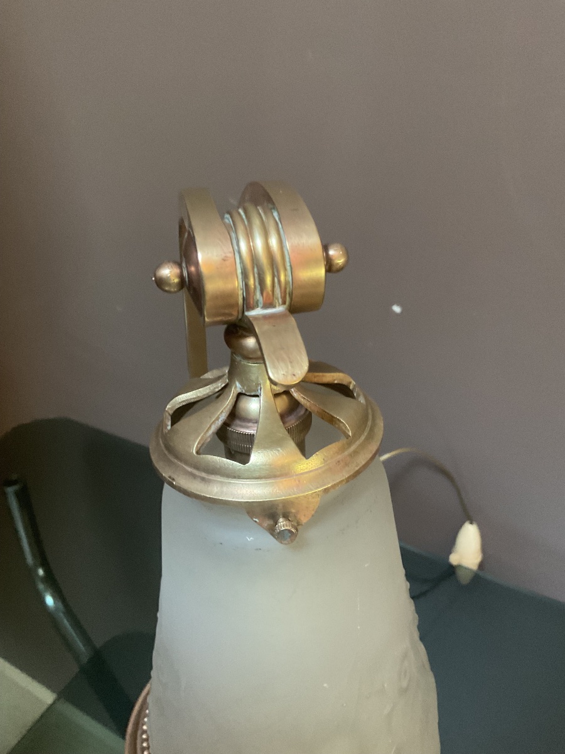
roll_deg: +0.0
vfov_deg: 61.7
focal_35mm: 29
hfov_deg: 48.2
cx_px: 282
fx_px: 631
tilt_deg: -35.6
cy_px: 377
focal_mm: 3
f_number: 1.8
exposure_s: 1/30
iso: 320
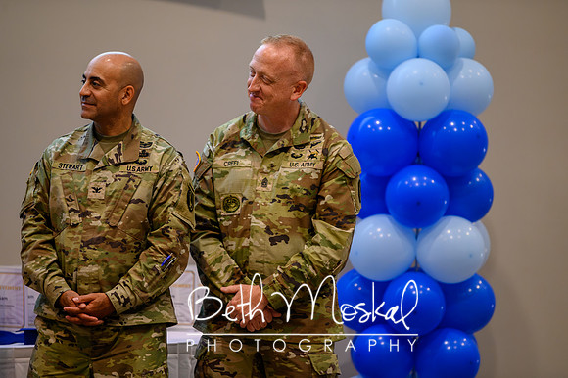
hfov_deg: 10.3
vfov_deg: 6.9
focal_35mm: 200
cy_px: 189
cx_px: 284
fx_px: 3154
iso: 1250
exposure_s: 1/160
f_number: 2.8
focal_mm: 200
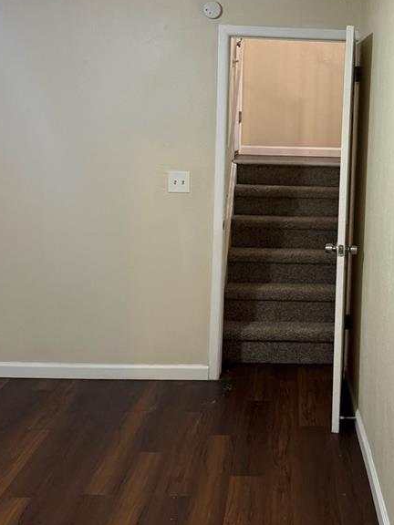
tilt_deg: -4.7
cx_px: 311
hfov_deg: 28.5
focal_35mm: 50
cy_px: 170
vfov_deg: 37.7
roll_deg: -1.3
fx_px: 759
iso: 400
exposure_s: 1/60
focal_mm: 6.76
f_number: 1.78
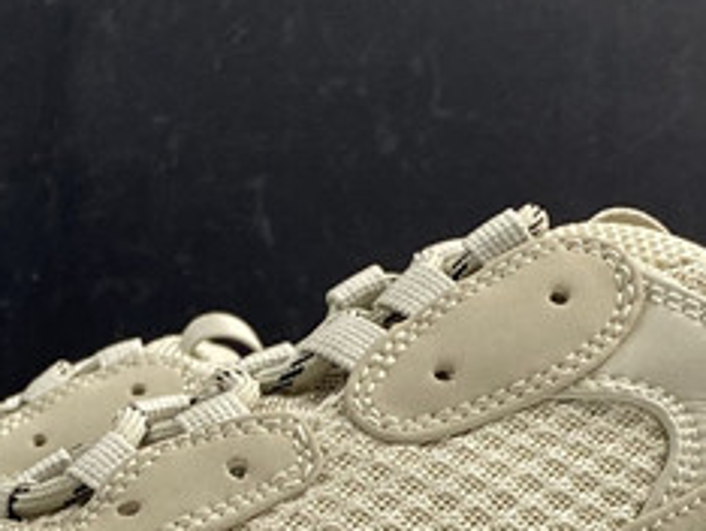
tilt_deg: +7.3
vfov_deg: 13.1
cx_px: 262
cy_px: 585
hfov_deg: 17.7
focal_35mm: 111
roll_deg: +0.8
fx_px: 2266
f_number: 1.8
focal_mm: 4.25
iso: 80
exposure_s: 1/121
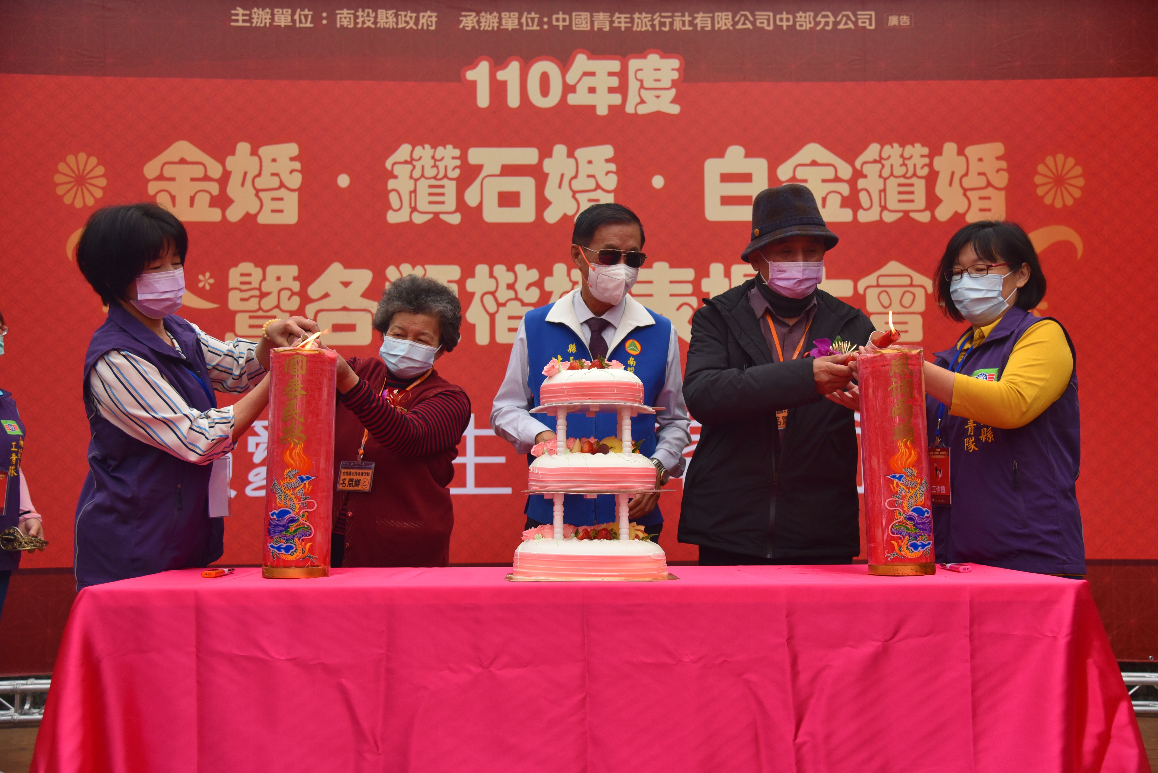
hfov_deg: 50.7
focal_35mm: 38
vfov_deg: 35.1
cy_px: 386
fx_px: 1223
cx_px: 579
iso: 800
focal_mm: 38
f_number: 4
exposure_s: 1/1000
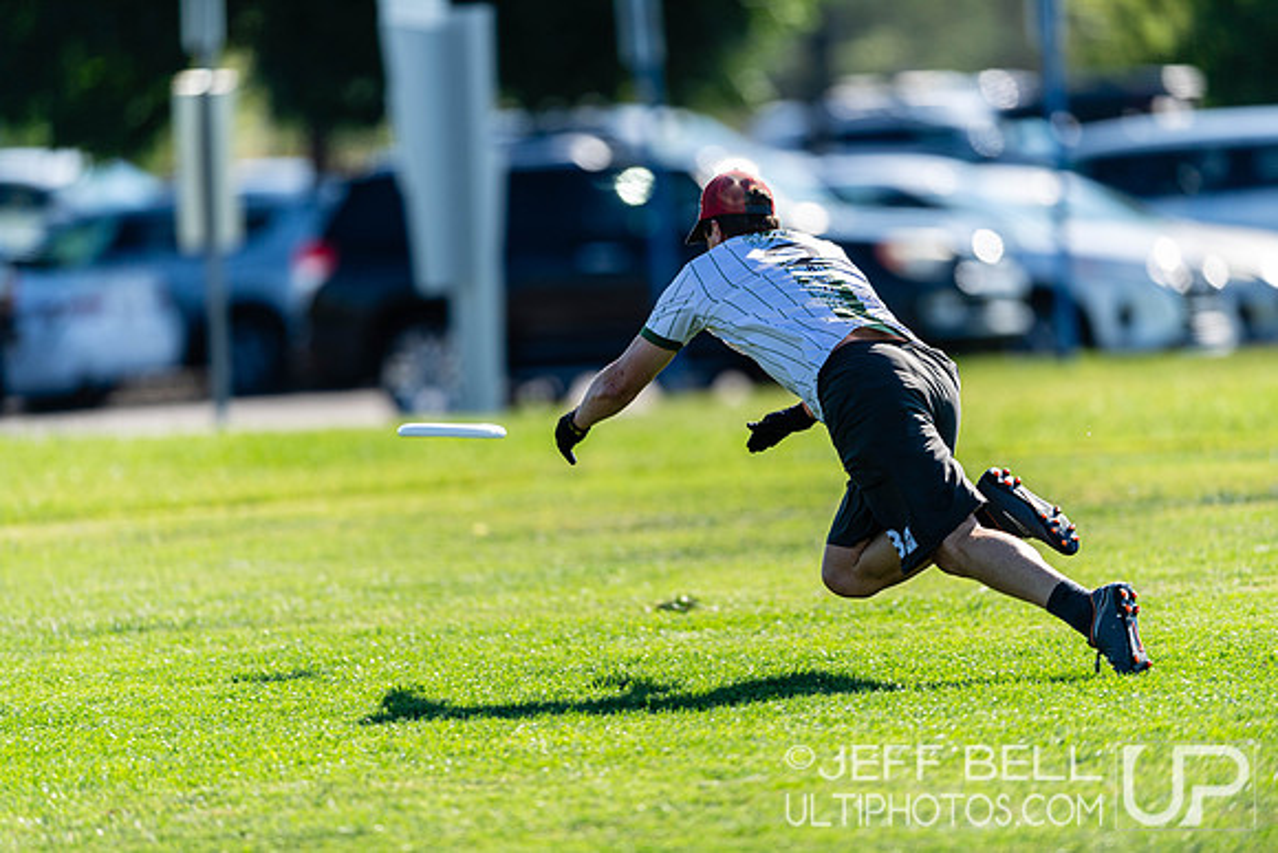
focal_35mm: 400
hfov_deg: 5.2
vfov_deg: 3.4
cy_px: 426
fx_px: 14203
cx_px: 639
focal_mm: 400
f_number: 2.8
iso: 100
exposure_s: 1/1250
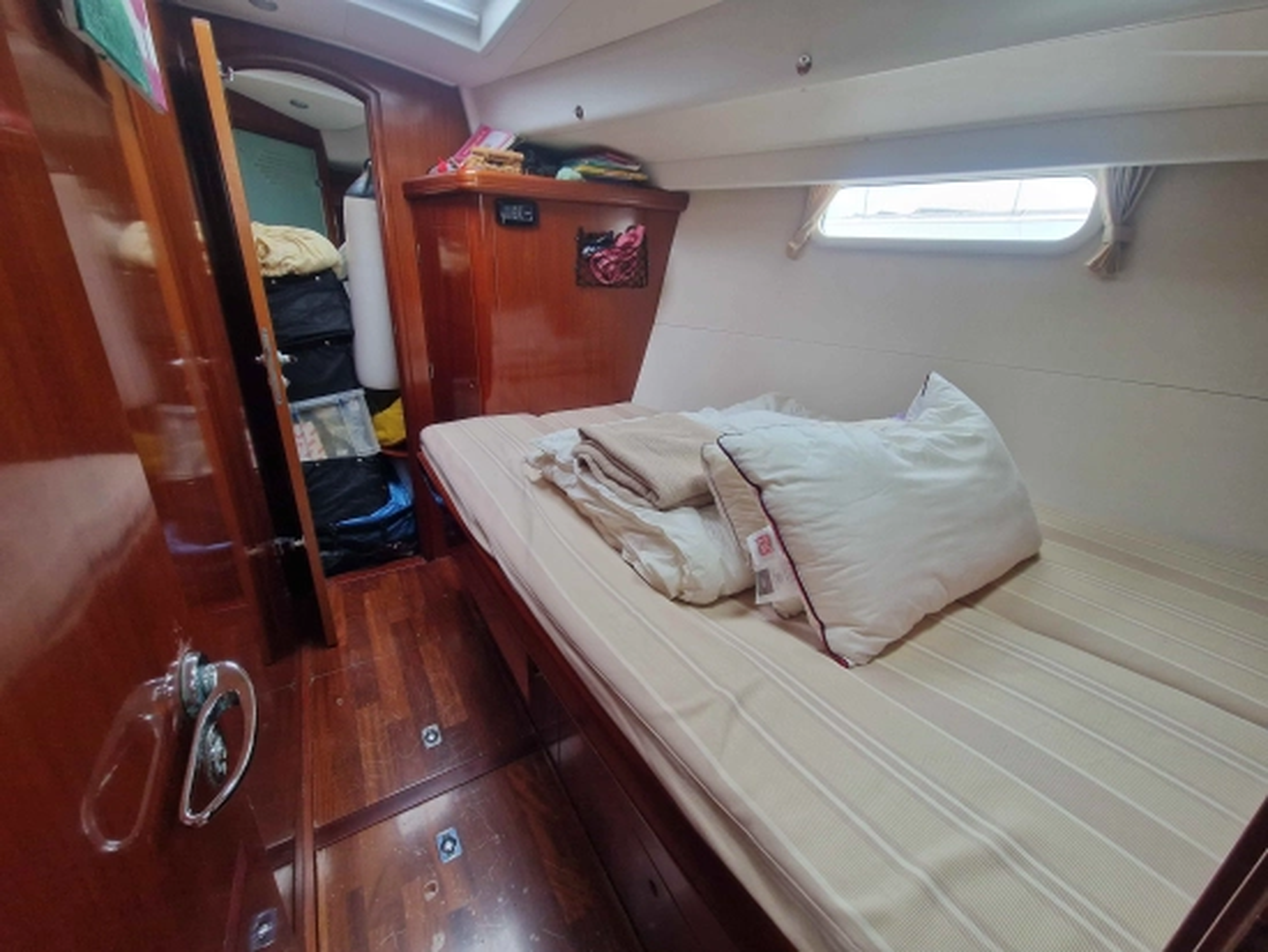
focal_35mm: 13
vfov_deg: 90.0
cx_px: 634
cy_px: 476
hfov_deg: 106.2
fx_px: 476
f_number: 2.2
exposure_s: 1/50
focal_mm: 2.2
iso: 250
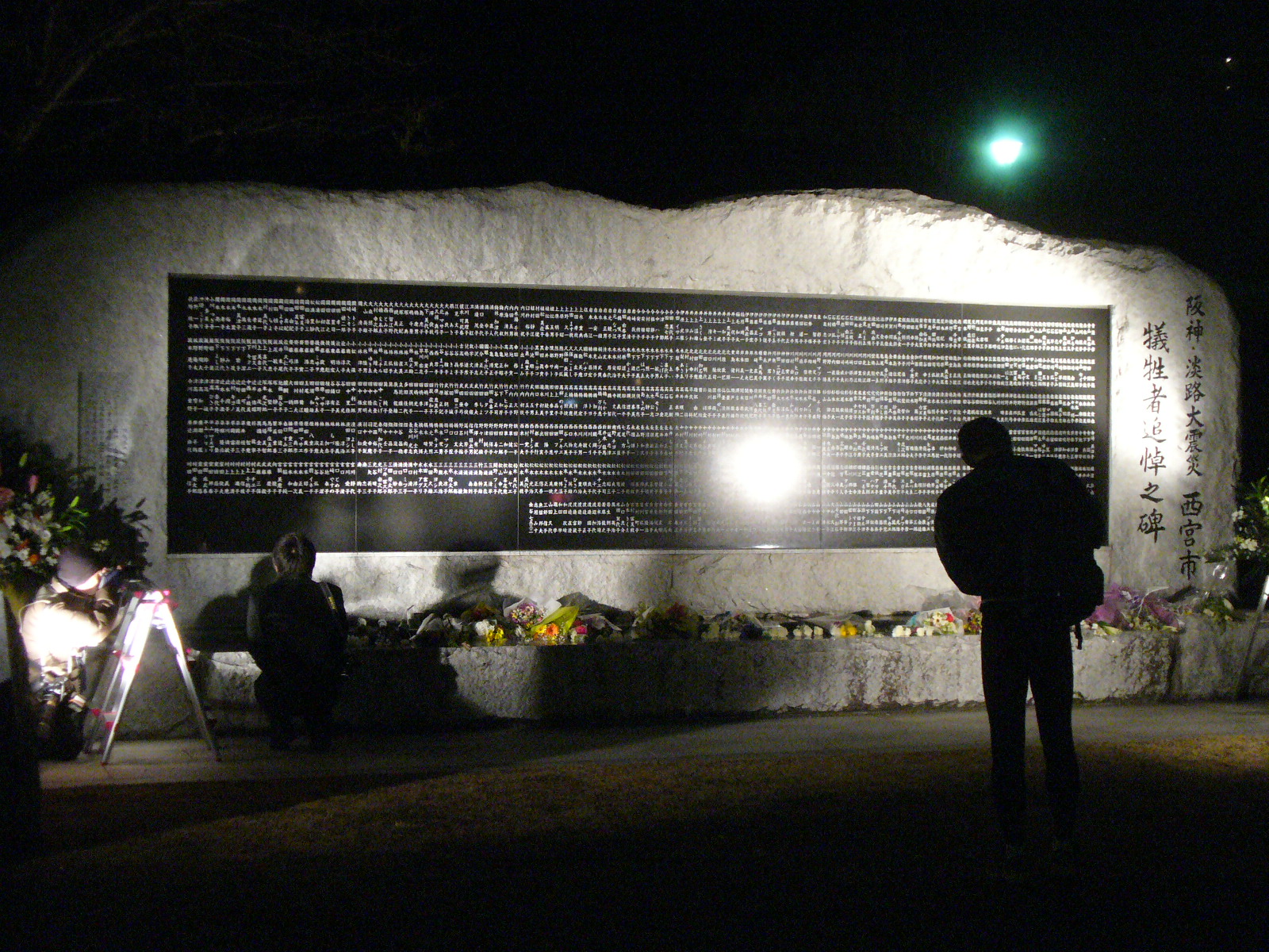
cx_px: 634
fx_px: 2200
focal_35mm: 60
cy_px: 476
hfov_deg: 32.2
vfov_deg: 24.4
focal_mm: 9.9
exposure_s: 1/20
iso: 400
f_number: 3.1
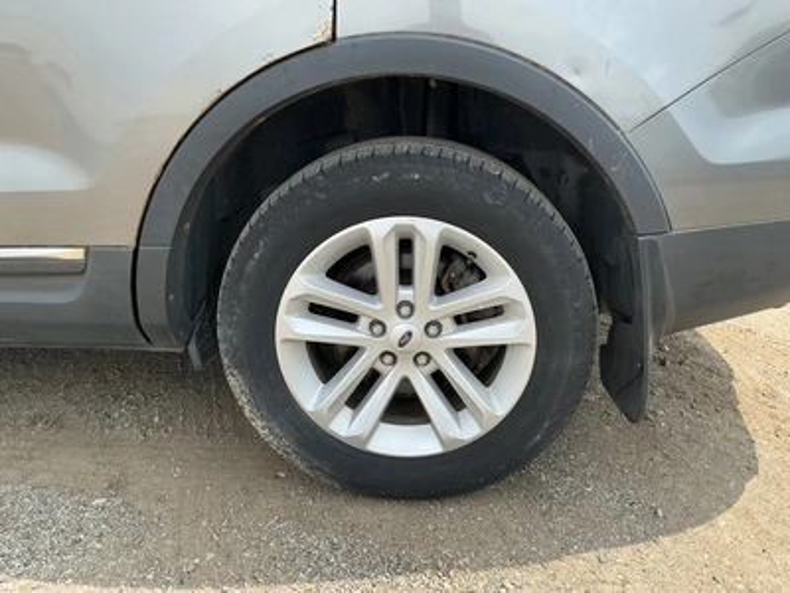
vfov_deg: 49.7
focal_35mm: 28
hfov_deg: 63.4
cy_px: 296
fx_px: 639
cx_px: 395
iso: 25
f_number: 1.8
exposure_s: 1/709
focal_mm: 3
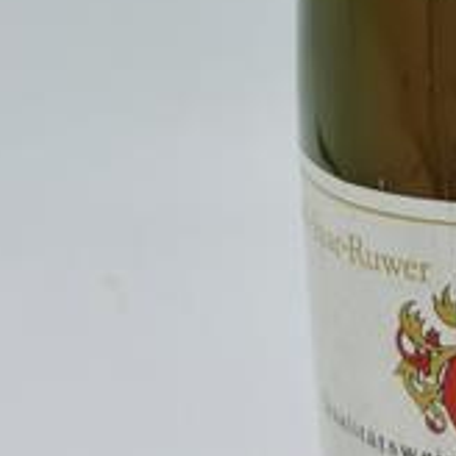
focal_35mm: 108
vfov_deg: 15.4
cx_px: 456
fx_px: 1610
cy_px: -131
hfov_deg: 15.8
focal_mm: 7
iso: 50
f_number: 1.8
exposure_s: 1/395
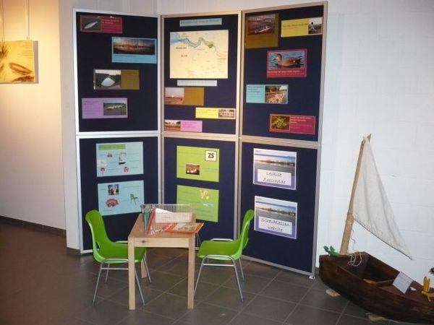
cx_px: 217
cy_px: 162
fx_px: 439
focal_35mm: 35
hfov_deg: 52.6
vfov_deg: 40.7
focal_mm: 5.8
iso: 320
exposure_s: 1/30
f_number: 2.8
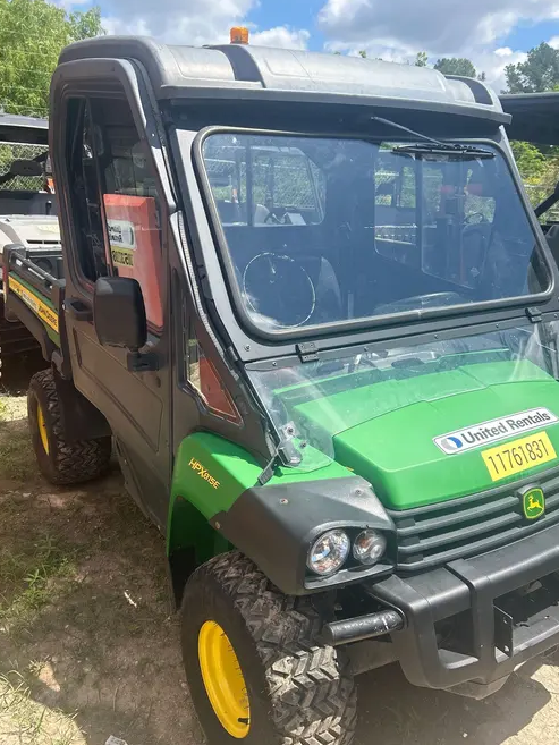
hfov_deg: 48.2
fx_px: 624
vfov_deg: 61.6
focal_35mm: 29
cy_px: 401
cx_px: 259
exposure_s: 1/2353
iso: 50
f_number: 1.5
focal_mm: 5.7
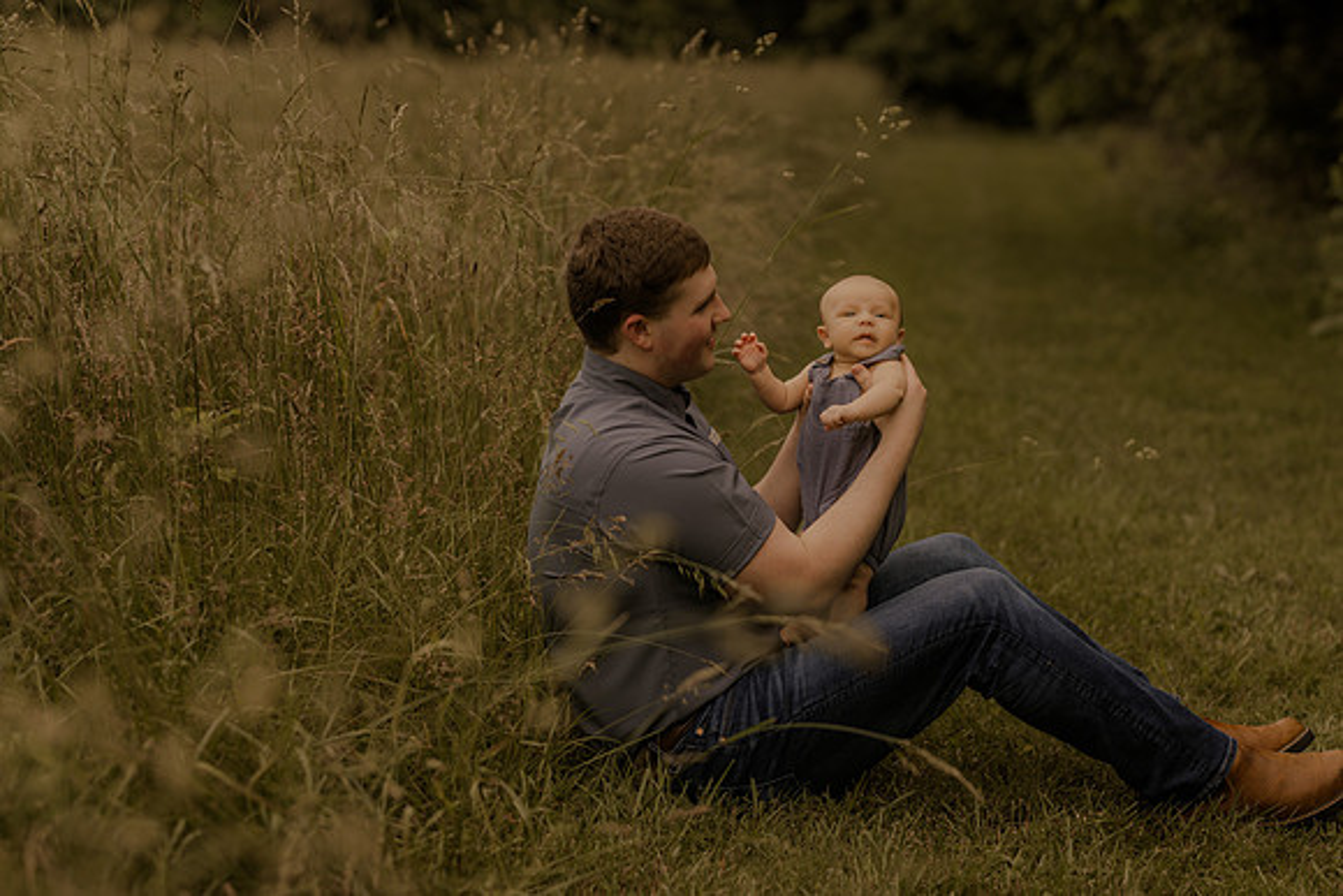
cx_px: 672
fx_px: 3172
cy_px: 448
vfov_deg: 16.1
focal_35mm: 85
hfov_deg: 23.9
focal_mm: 85
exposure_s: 1/200
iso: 100
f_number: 2.8
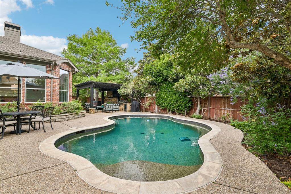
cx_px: 146
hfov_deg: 95.0
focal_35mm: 16
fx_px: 133
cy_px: 97
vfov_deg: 72.0
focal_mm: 16.5
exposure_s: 1/60
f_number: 8
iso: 400
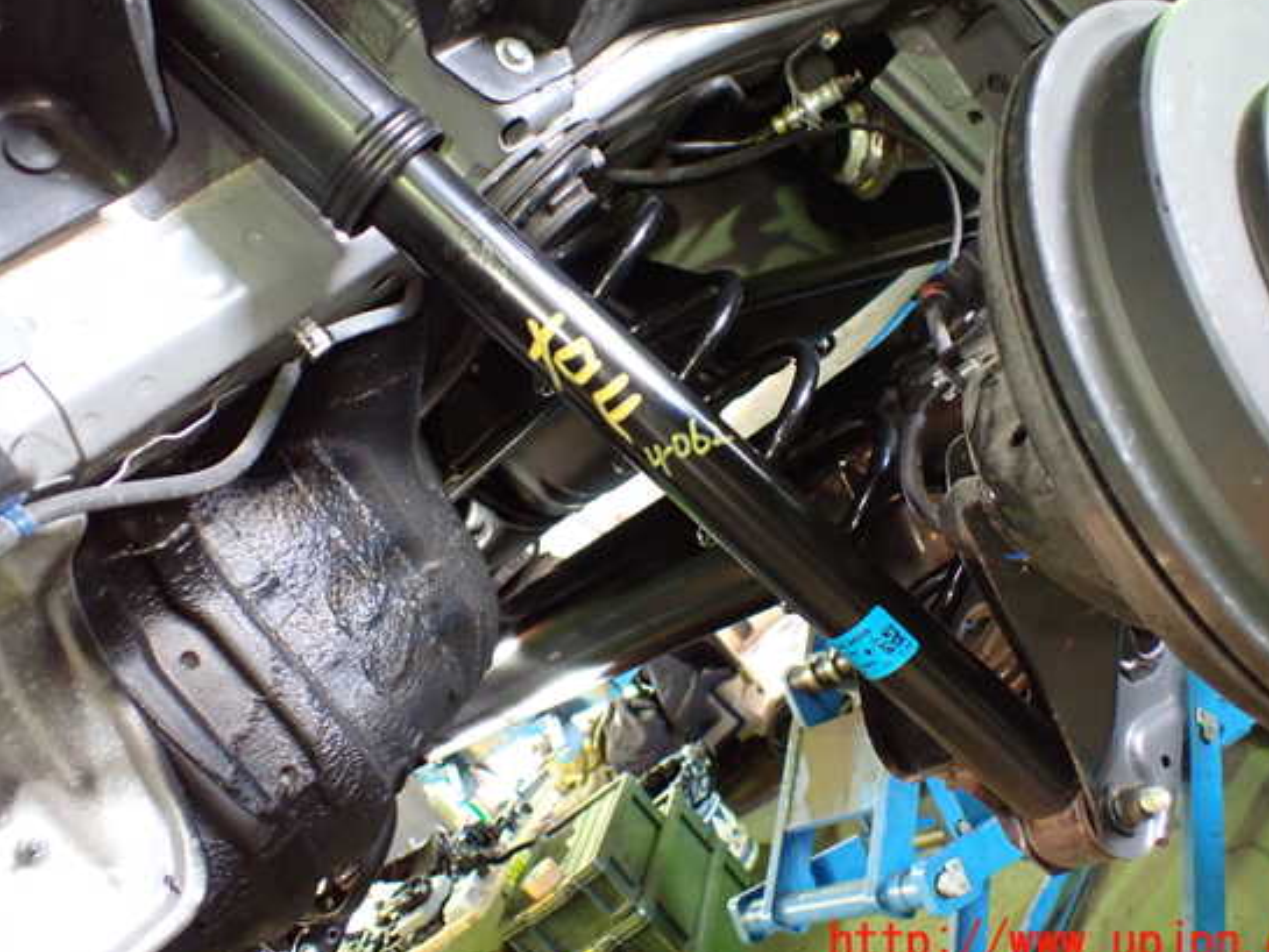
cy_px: 449
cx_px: 657
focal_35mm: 33
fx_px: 1210
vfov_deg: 42.9
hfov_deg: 55.3
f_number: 2.3
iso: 1000
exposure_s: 1/30
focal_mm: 5.4
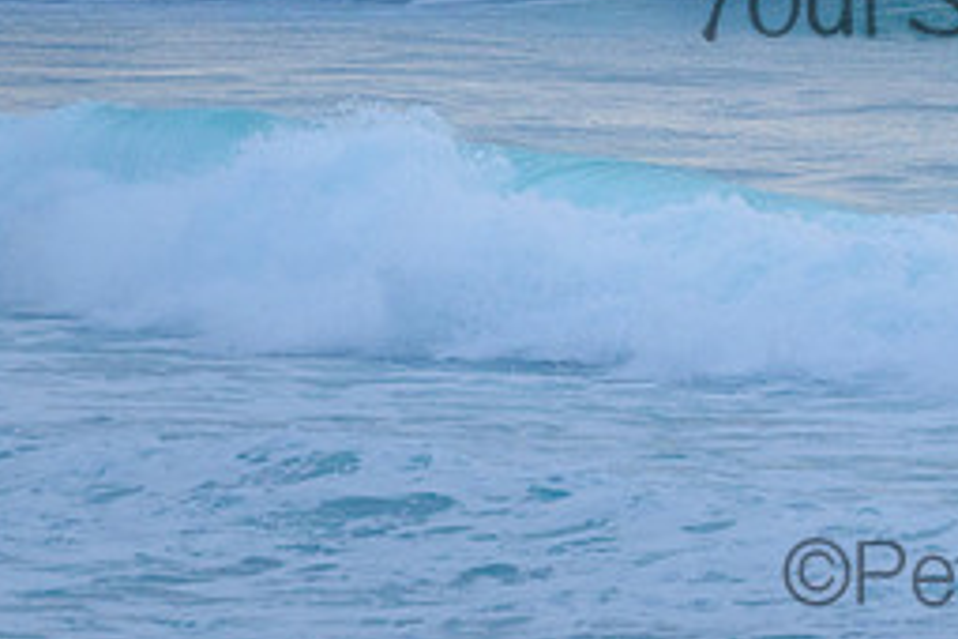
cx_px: 989
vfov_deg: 1.4
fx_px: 26742
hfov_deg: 2.1
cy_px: -134
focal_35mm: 1005
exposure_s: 1/2000
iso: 800
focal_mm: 360
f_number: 5.6
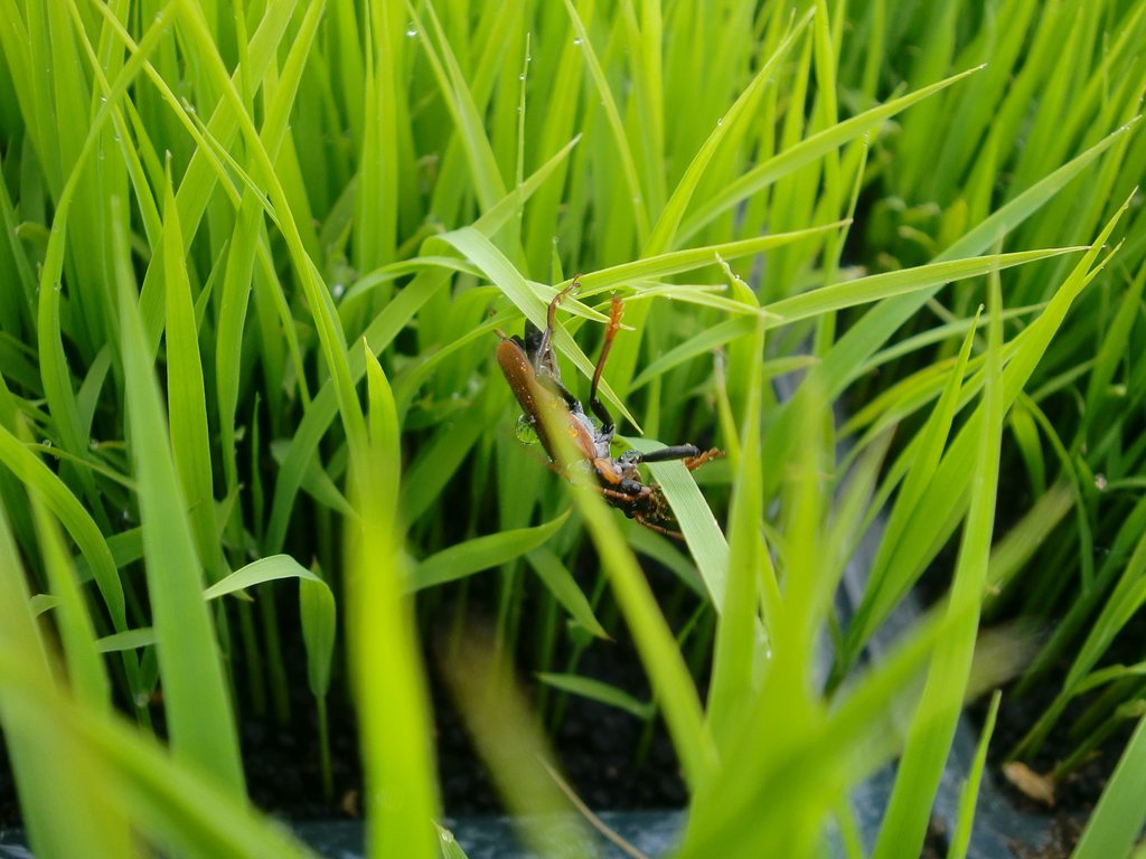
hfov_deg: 54.0
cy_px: 430
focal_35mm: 34
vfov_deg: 41.8
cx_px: 573
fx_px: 1126
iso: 64
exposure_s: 1/100
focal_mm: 5.58
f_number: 2.8
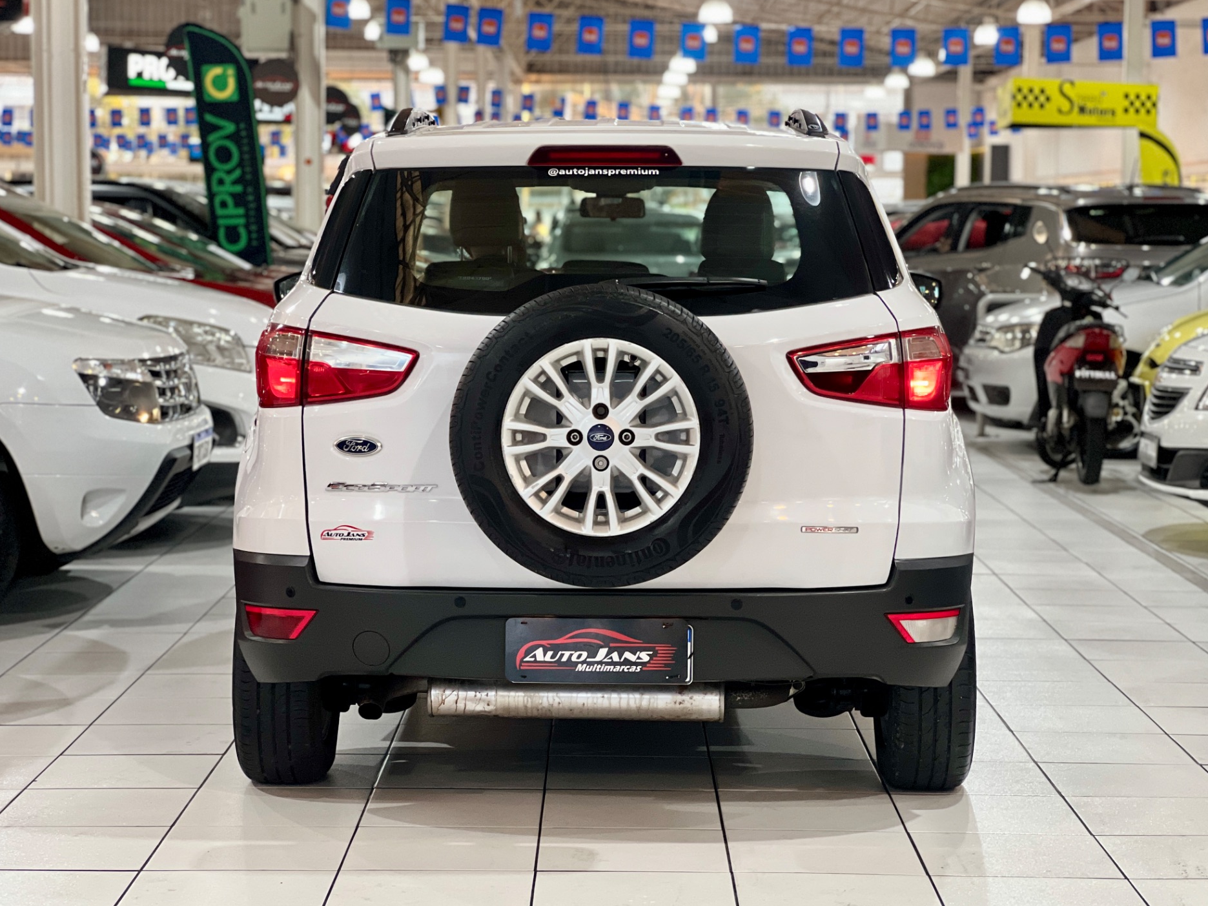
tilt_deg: -4.4
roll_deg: -0.3
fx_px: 2757
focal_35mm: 79
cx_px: 599
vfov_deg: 18.7
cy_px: 448
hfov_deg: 24.7
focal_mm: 9
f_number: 2.8
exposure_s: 1/40
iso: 320
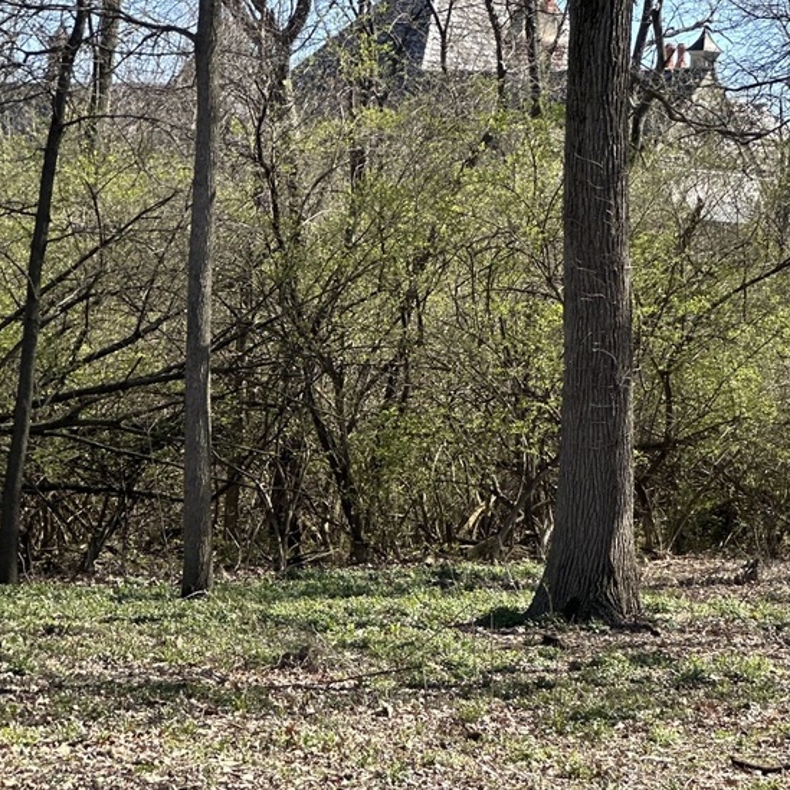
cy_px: 445
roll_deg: -2.4
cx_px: 504
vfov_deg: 13.0
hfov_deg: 13.0
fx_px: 3460
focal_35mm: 134
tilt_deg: +0.8
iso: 25
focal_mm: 9
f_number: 2.8
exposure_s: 1/261
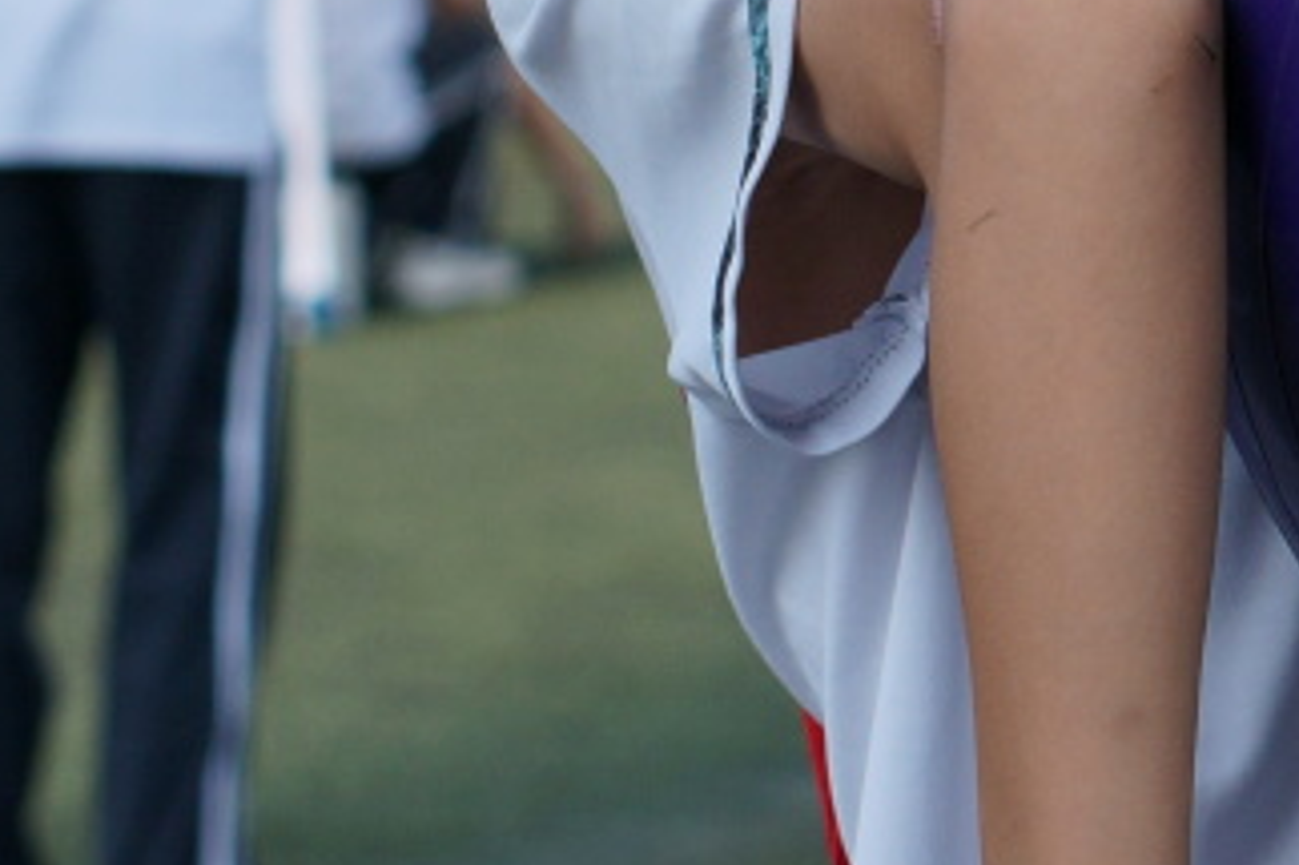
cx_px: 2047
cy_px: -187
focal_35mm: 297
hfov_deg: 6.8
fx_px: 10711
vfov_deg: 4.6
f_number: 4
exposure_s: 1/2000
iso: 200
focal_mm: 50
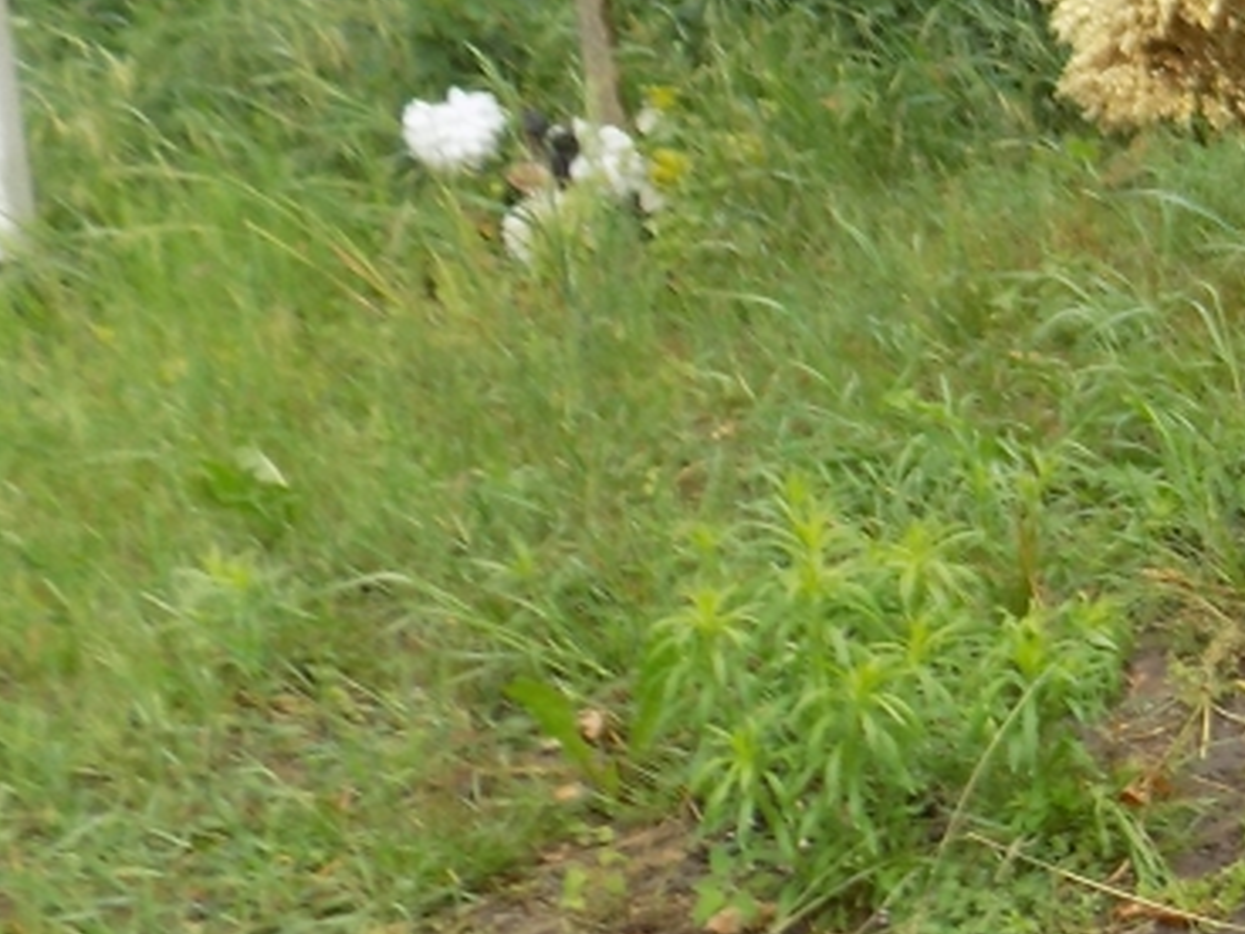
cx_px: 2067
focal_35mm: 80
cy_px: 217
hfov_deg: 19.7
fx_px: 2877
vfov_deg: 18.3
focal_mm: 4
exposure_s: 1/30
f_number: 3.1
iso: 100
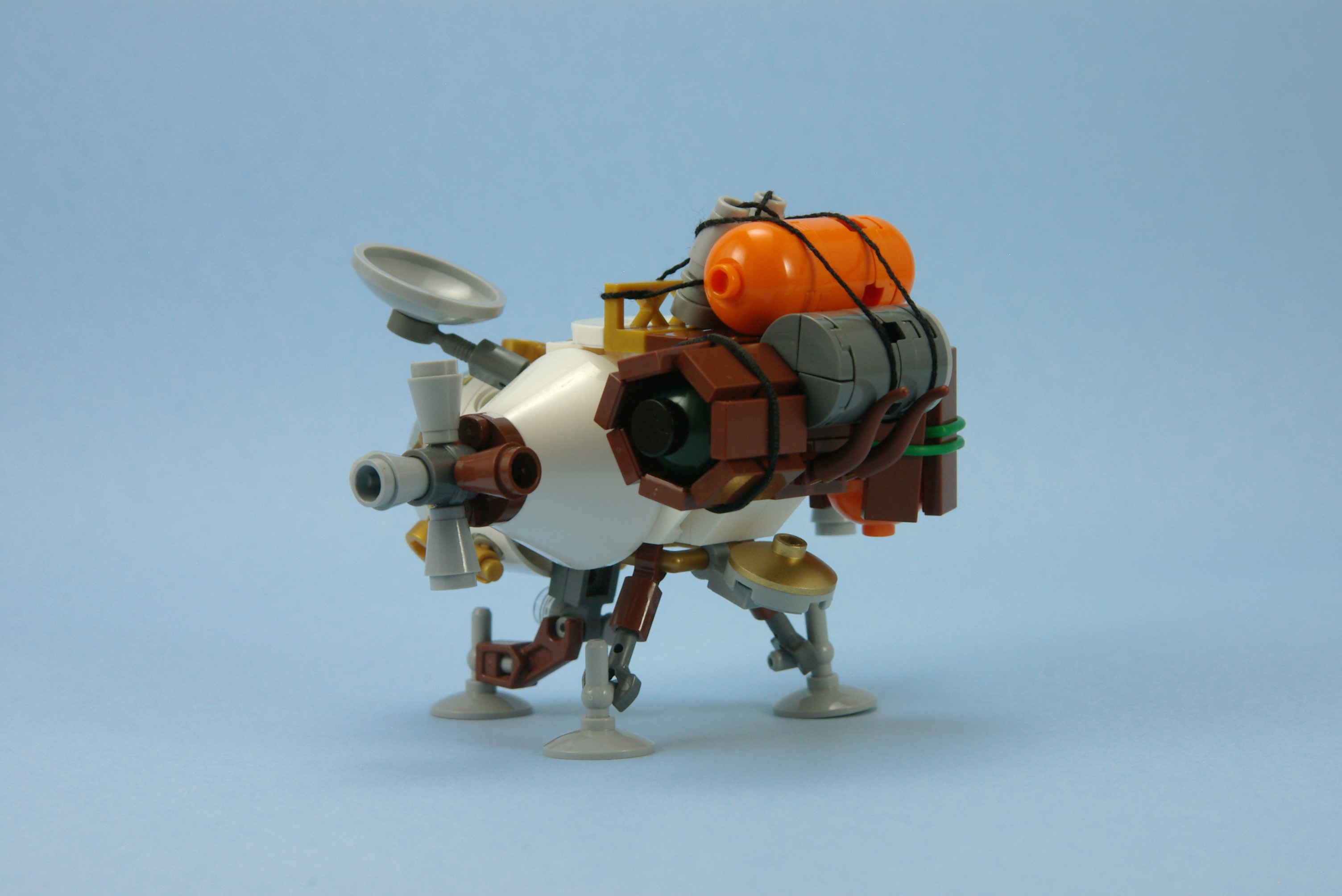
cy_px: 448
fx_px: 3915
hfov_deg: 19.4
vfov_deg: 13.1
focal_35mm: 105
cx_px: 671
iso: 400
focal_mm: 70
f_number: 11
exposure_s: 1/15
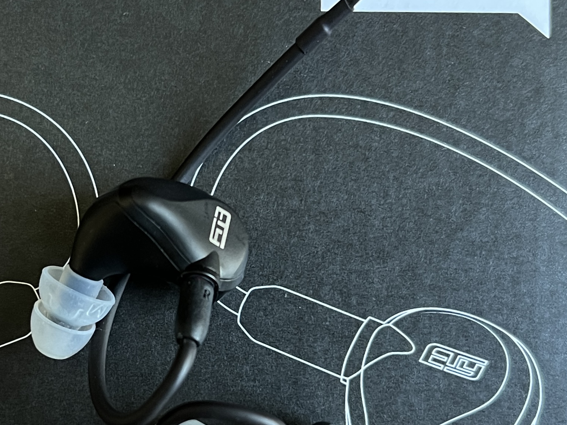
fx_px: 966
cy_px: 301
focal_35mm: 59
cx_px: 166
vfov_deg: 24.6
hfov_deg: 32.3
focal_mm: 5.7
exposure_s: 1/60
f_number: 1.5
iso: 320
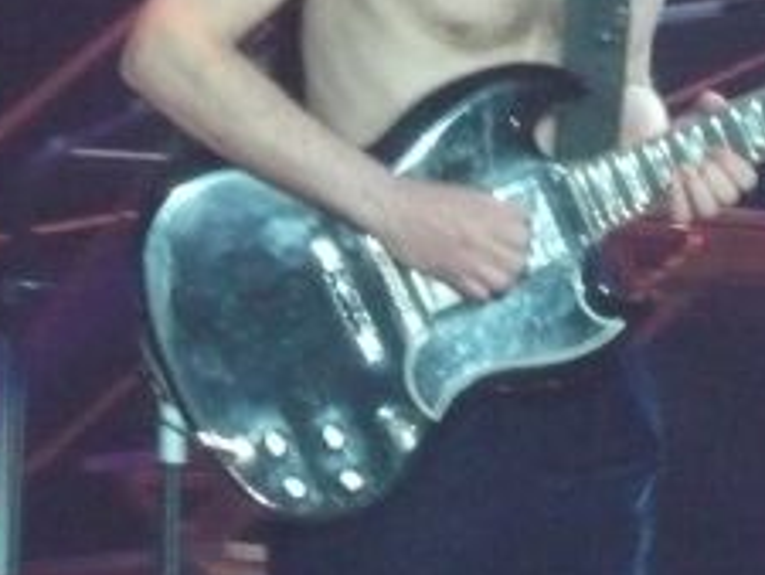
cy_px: 3
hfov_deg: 5.6
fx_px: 7850
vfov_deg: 4.2
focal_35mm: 355
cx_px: 275
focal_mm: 16.4
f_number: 5.6
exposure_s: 1/30
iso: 640
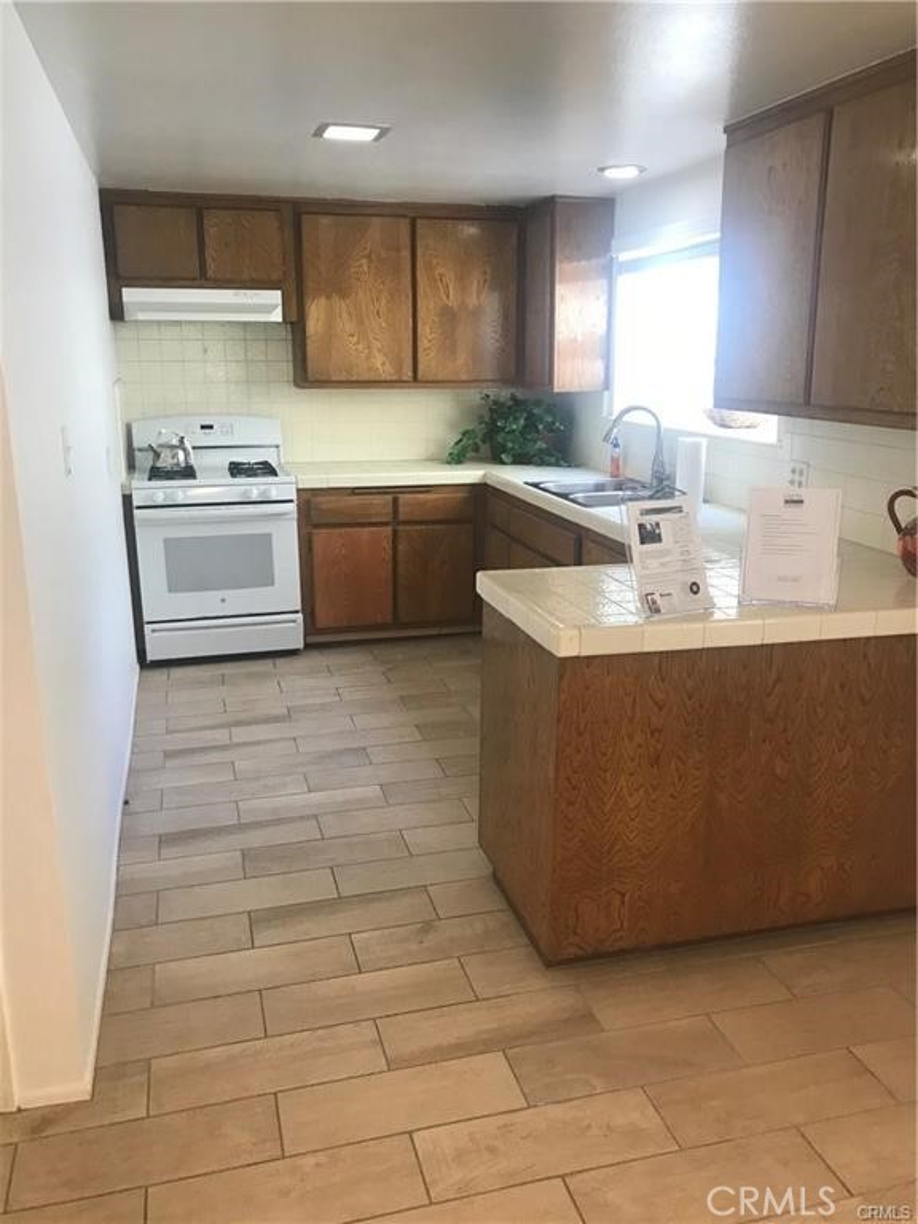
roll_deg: +2.2
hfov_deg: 49.7
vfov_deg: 63.4
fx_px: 990
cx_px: 459
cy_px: 612
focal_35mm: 28
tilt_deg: -11.8
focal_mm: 3.99
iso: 32
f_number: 1.8
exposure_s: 1/30
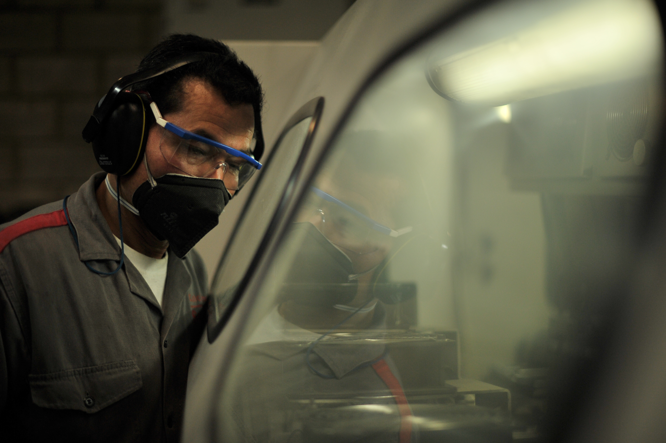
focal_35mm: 50
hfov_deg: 39.6
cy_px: 222
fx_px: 924
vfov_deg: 27.0
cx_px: 333
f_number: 1.4
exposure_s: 1/640
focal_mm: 50
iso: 640
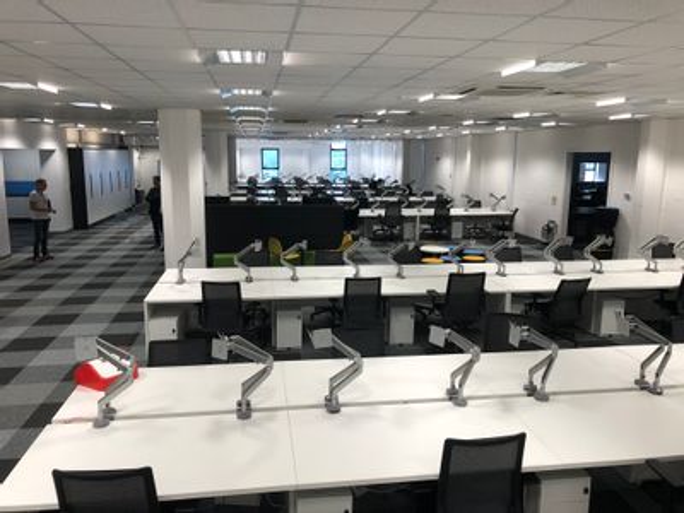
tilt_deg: -9.3
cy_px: 256
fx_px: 553
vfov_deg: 49.7
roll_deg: +1.3
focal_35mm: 28
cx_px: 342
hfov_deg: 63.4
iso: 32
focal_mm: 3.99
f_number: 1.8
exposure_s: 1/33
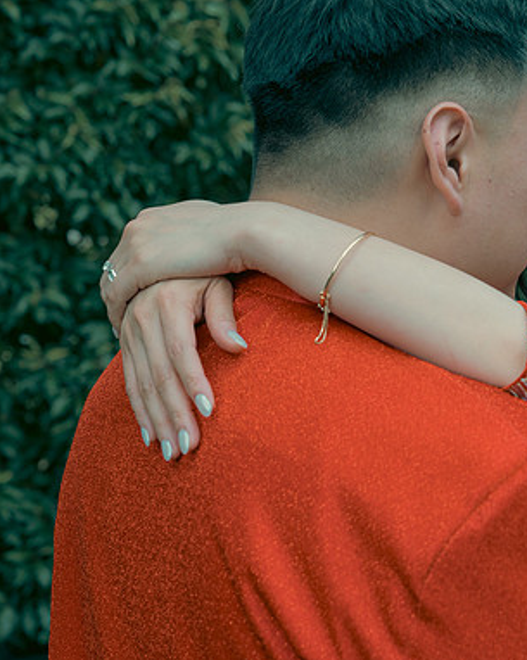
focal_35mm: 87
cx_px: 429
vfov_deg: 22.0
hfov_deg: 17.5
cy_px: 329
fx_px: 1698
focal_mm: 61
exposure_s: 1/160
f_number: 5.6
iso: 400
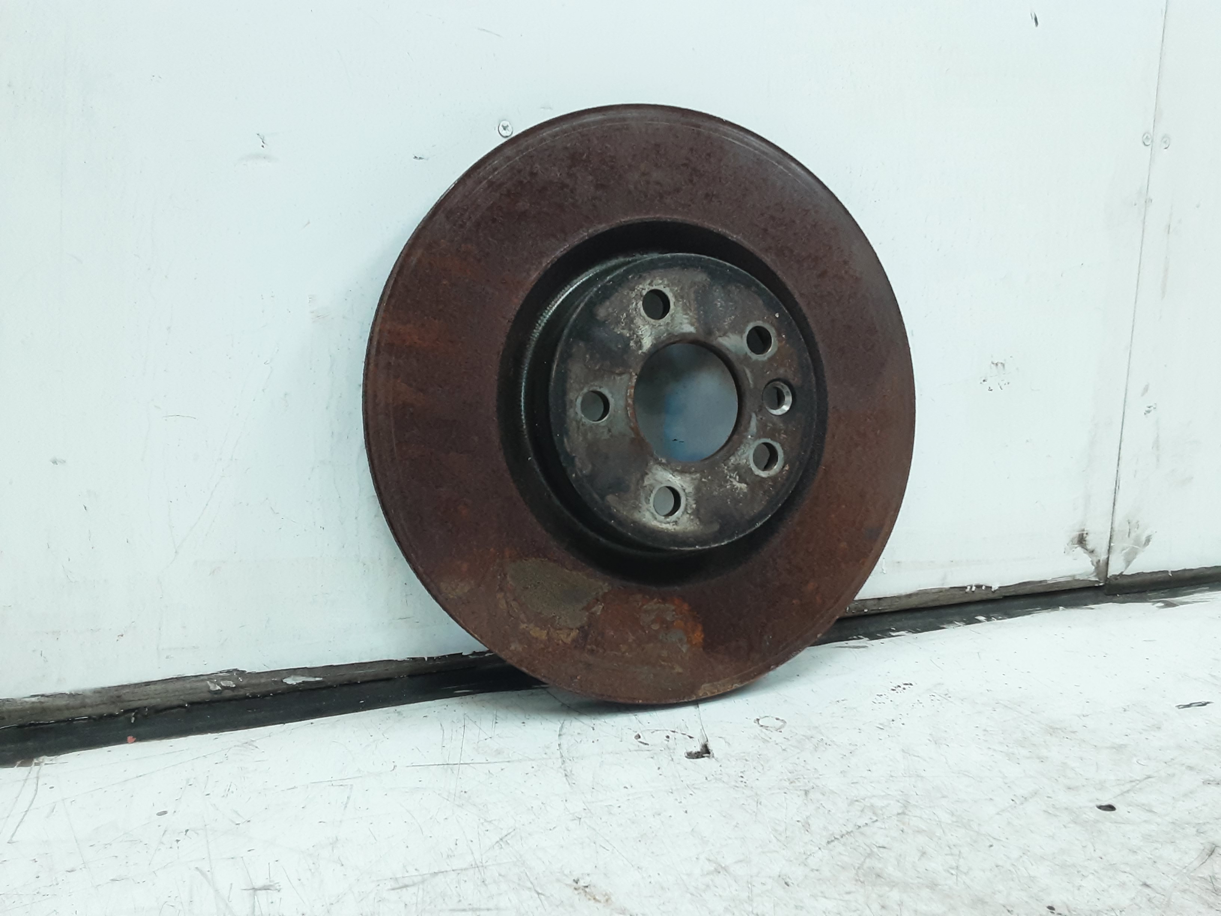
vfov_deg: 51.4
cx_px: 610
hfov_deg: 65.3
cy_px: 458
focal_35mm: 27
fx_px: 952
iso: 125
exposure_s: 1/50
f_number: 1.9
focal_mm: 2.91
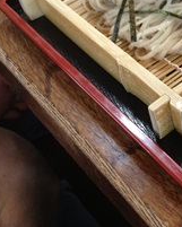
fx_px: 511
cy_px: 40
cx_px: 223
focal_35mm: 76
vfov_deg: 24.6
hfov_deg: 19.0
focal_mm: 4.28
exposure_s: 1/20
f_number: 2.4
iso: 125
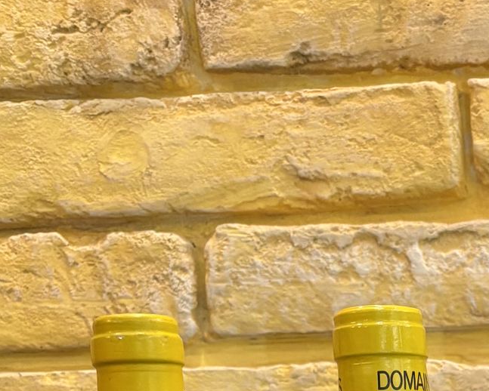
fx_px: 1419
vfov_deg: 13.8
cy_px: 733
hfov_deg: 18.2
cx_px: 647
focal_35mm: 98
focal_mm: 5.96
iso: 320
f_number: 1.6
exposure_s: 1/50
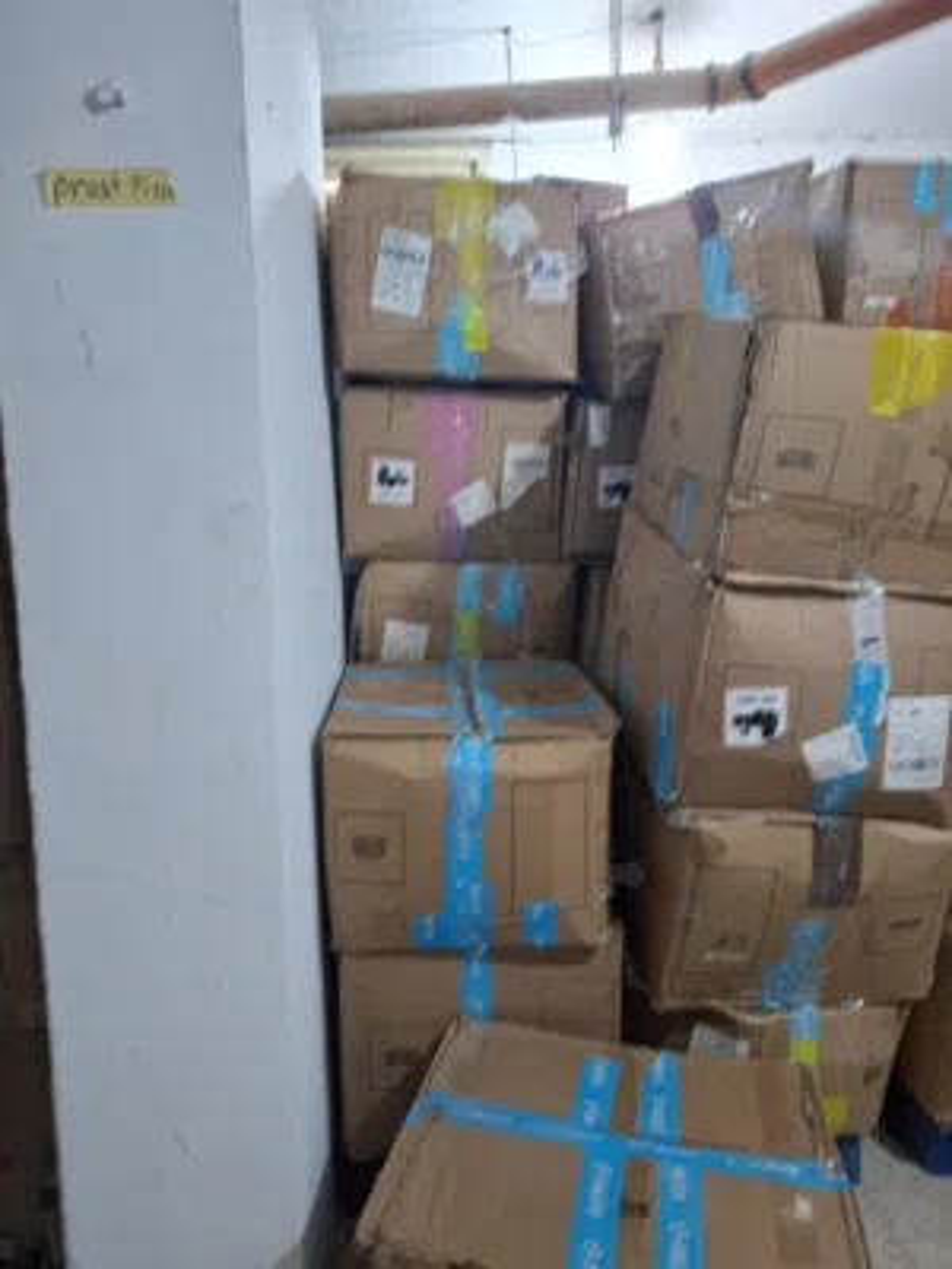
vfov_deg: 73.9
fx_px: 843
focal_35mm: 23
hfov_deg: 58.9
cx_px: 476
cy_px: 634
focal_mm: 5.54
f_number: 1.8
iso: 250
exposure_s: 1/33
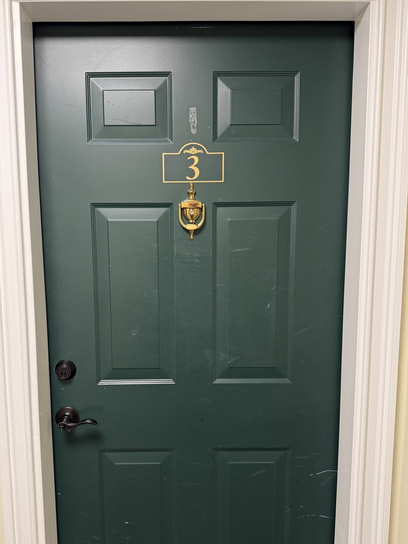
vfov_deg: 61.6
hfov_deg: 48.2
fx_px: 456
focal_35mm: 29
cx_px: 184
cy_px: 296
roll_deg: -0.3
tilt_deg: -6.8
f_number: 1.78
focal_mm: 6.76
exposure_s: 1/59
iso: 200
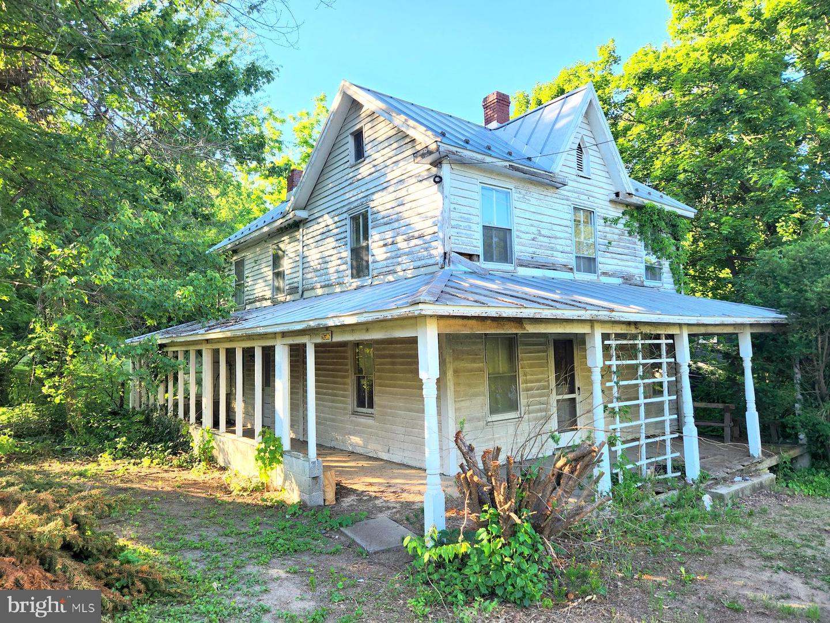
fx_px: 551
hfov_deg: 73.9
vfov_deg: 58.9
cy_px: 312
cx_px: 415
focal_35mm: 23
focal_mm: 5.4
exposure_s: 1/220
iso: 20
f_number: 1.8
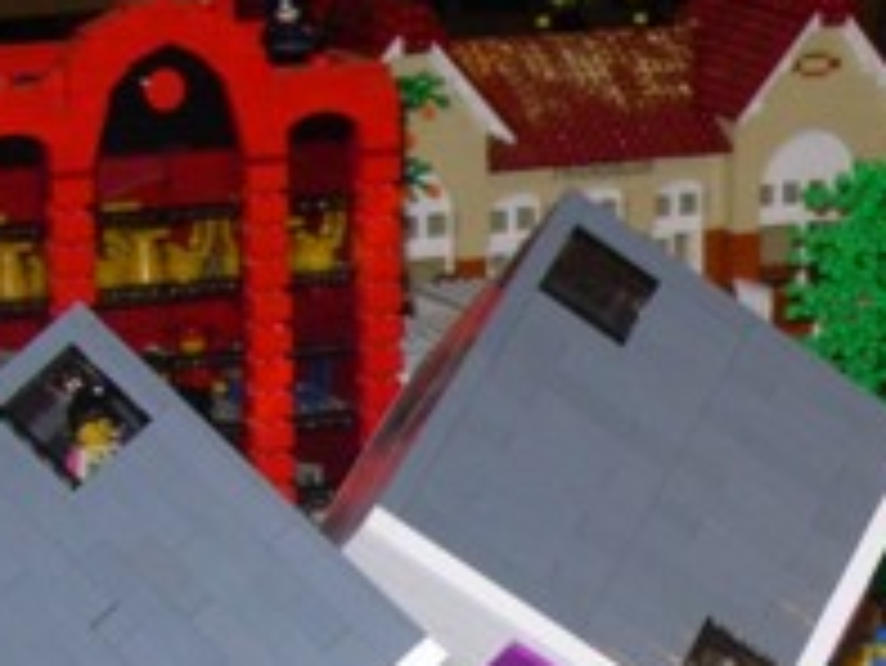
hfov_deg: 12.1
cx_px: 1381
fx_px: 3944
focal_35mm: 154
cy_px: 918
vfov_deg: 9.4
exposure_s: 1/64
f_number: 2.8
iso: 79
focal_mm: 7.8
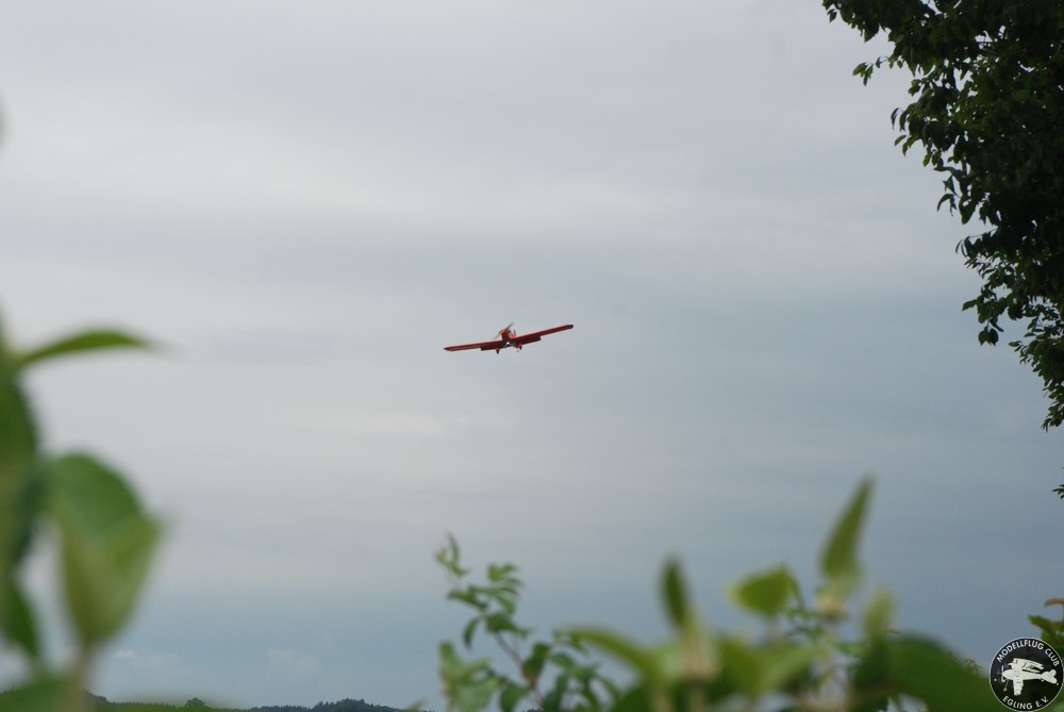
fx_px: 3106
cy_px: 356
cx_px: 532
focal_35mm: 105
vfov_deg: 13.1
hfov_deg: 19.4
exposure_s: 1/1000
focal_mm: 70
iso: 400
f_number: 8
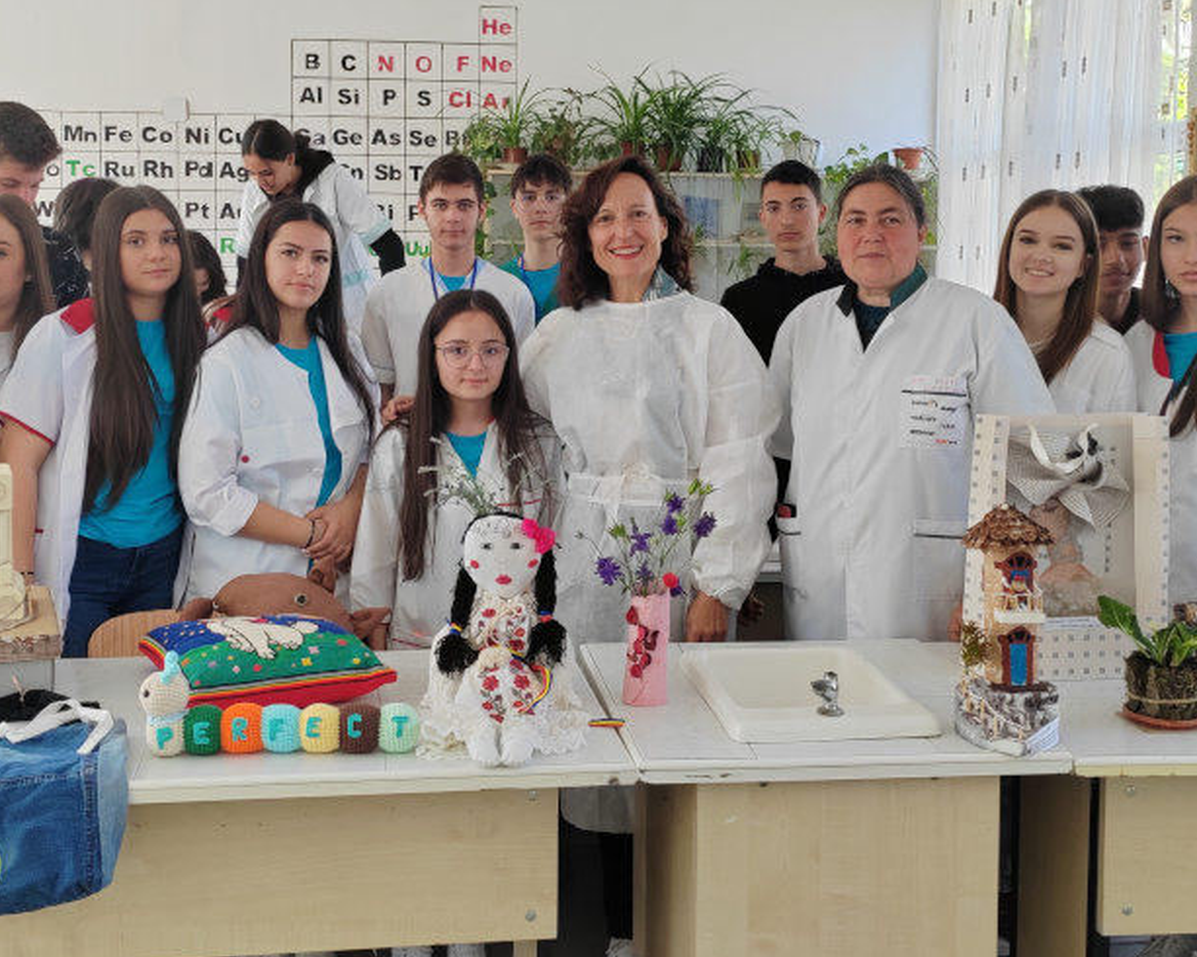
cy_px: 367
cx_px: 533
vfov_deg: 34.7
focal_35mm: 43
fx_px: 1523
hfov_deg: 42.8
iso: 125
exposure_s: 1/100
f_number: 1.9
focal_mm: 5.52
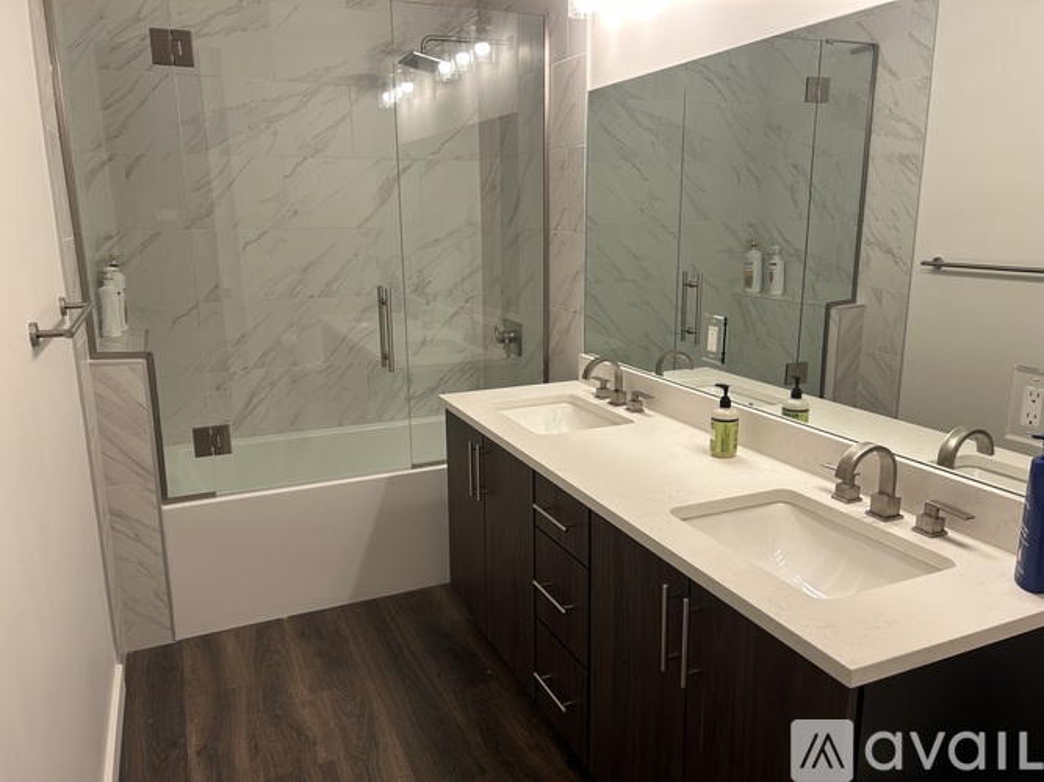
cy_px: 391
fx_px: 784
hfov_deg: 67.3
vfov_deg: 53.0
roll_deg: +1.0
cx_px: 522
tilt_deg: -13.2
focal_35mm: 26
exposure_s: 1/120
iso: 64
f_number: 1.5
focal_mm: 5.7
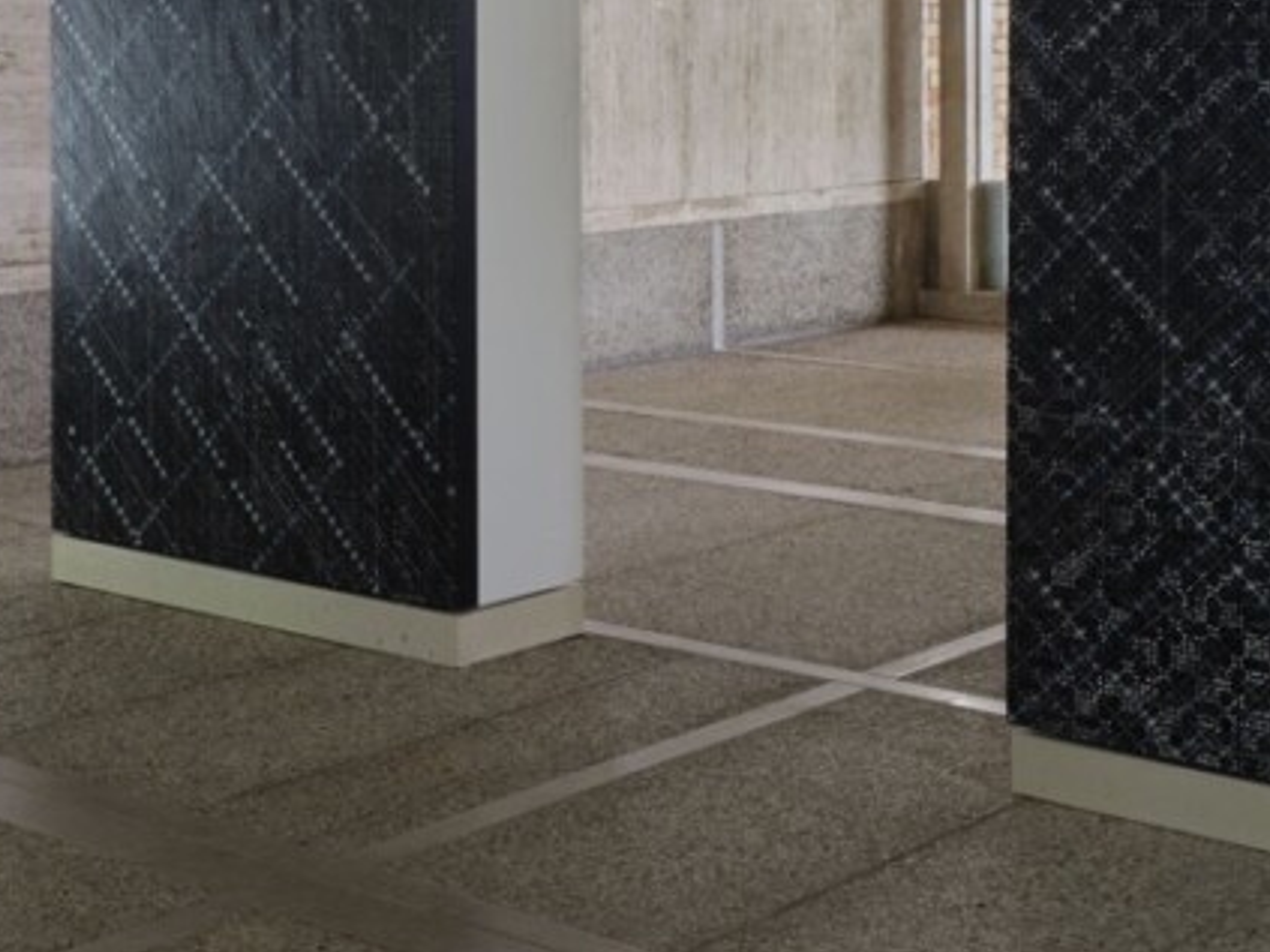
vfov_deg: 20.1
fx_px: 2604
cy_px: 26
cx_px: 381
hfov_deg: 27.2
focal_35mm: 71
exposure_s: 1/1.67
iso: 100
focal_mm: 25.2
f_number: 9
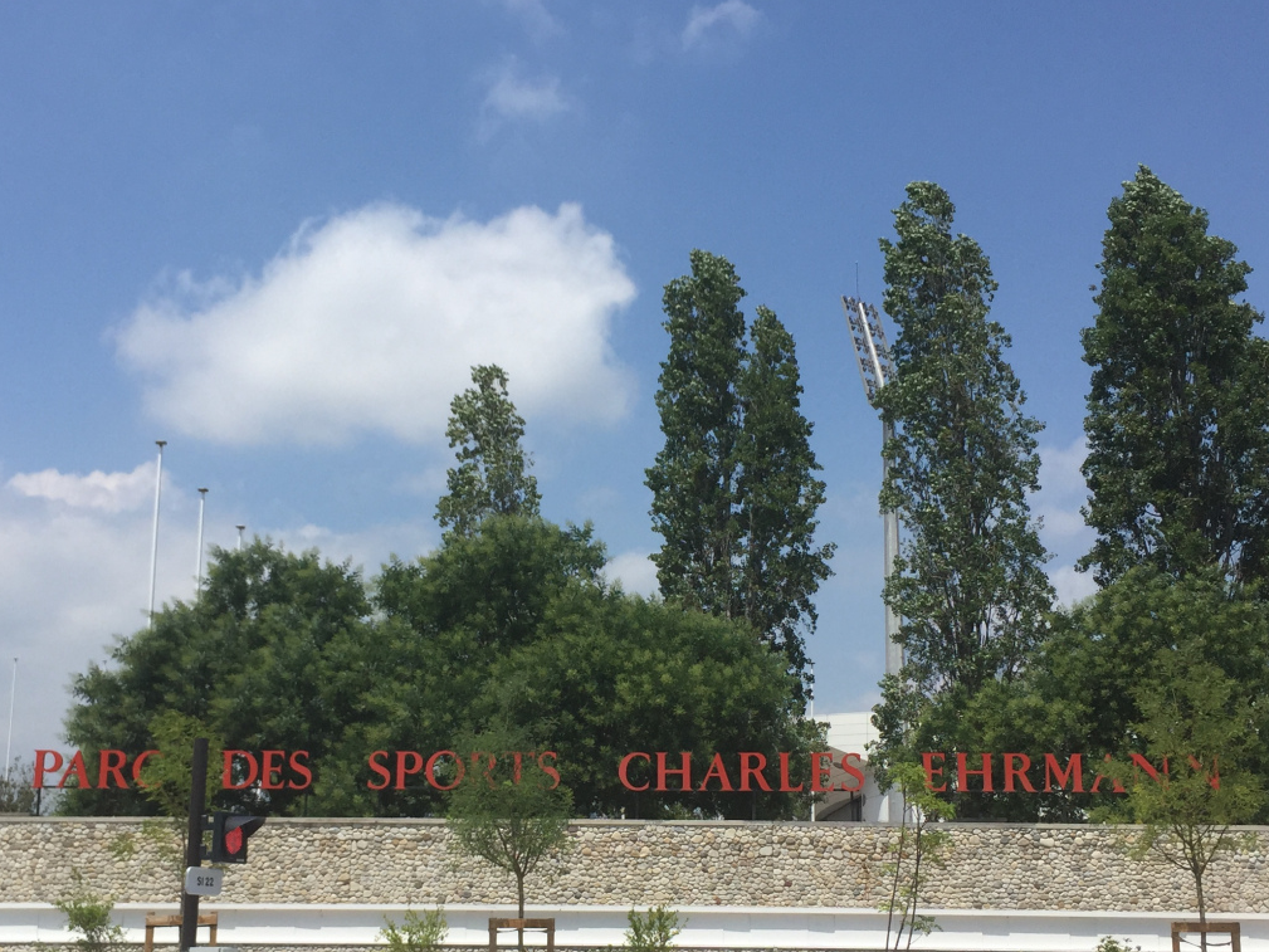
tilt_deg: +11.2
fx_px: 1687
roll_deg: -2.1
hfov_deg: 41.2
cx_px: 577
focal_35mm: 46
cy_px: 612
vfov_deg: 31.3
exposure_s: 1/3597
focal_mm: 4.15
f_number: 2.2
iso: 32
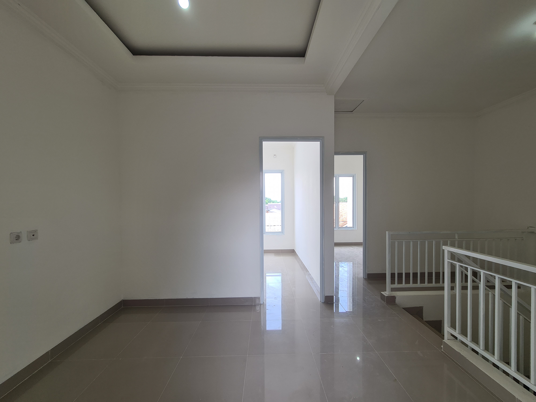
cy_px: 201
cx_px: 268
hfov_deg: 106.2
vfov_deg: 89.9
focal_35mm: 13
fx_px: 201
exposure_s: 1/190
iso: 64
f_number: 2.2
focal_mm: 2.22
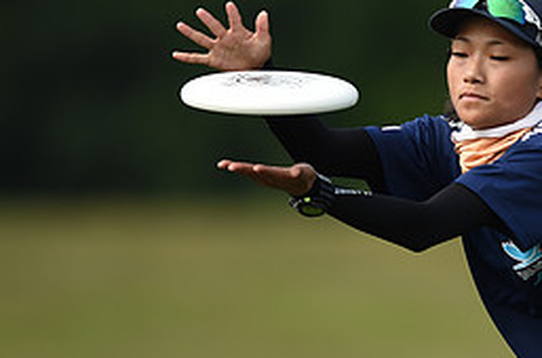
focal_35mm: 904
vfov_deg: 1.5
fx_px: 13577
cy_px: 216
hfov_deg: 2.3
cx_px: 536
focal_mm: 400
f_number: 2.8
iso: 100
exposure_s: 1/1000
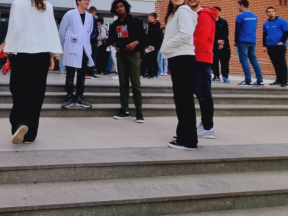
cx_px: 46
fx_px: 283
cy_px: 14
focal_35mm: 34
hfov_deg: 49.8
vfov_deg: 38.4
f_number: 2.2
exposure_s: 1/1700
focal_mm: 2.2
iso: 50
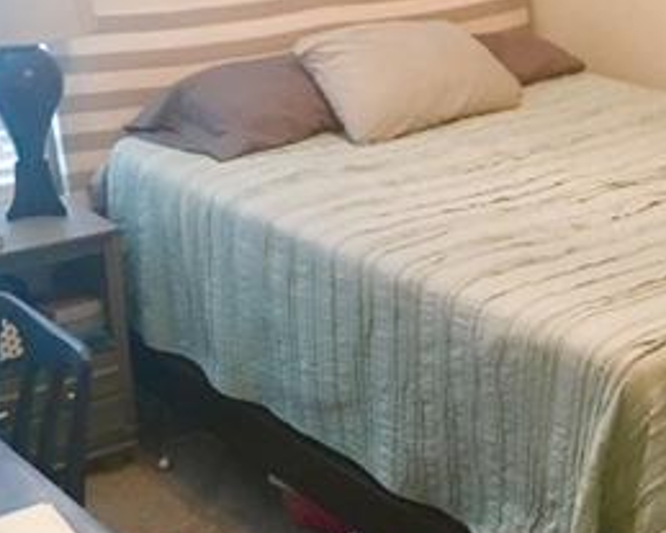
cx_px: 509
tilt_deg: -16.0
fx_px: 1379
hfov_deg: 26.7
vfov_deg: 21.8
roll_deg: -0.7
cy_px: 237
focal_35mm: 70
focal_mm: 4.15
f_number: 2.2
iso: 64
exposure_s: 1/4
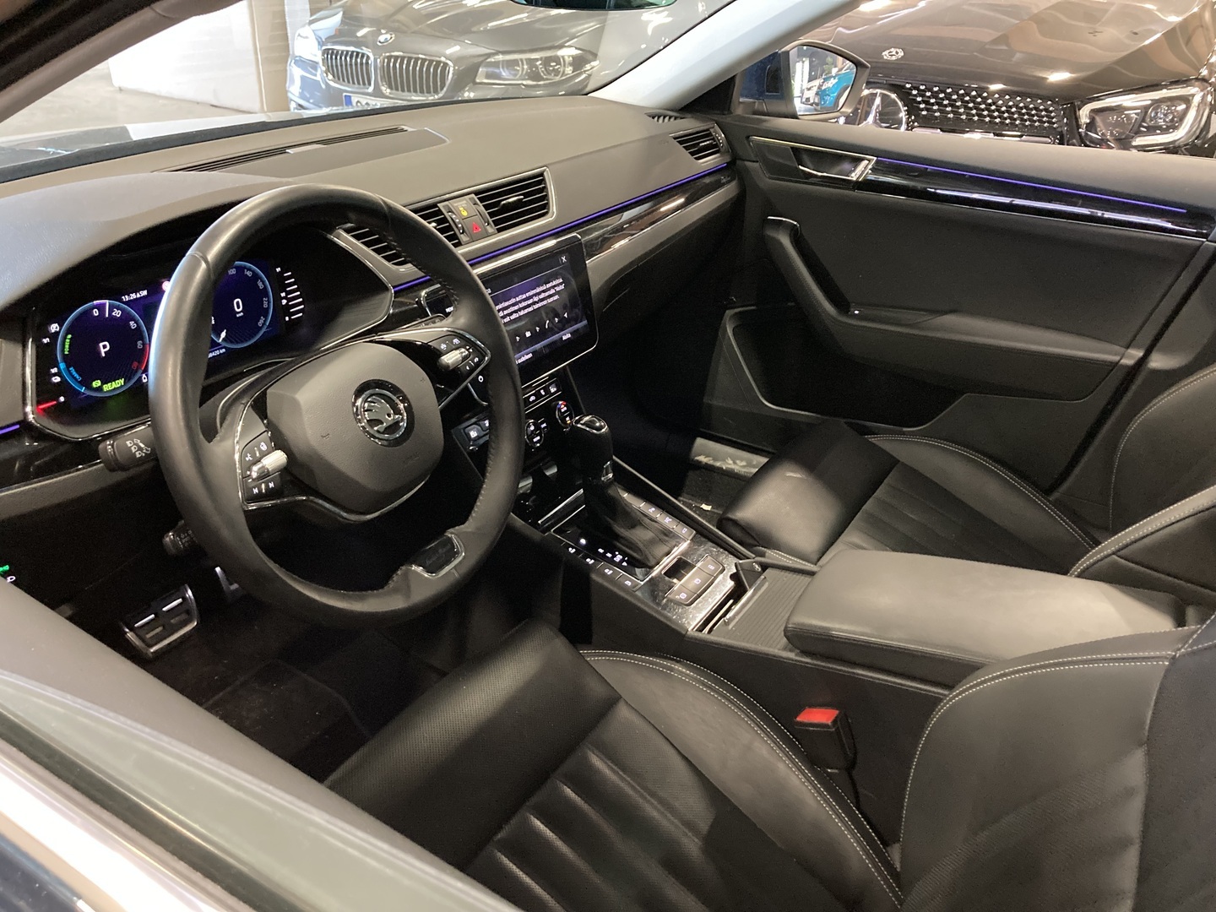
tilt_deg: -27.6
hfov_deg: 63.4
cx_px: 608
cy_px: 456
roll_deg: -3.6
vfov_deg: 49.7
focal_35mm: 28
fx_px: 984
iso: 640
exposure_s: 1/26
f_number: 1.8
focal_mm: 3.99
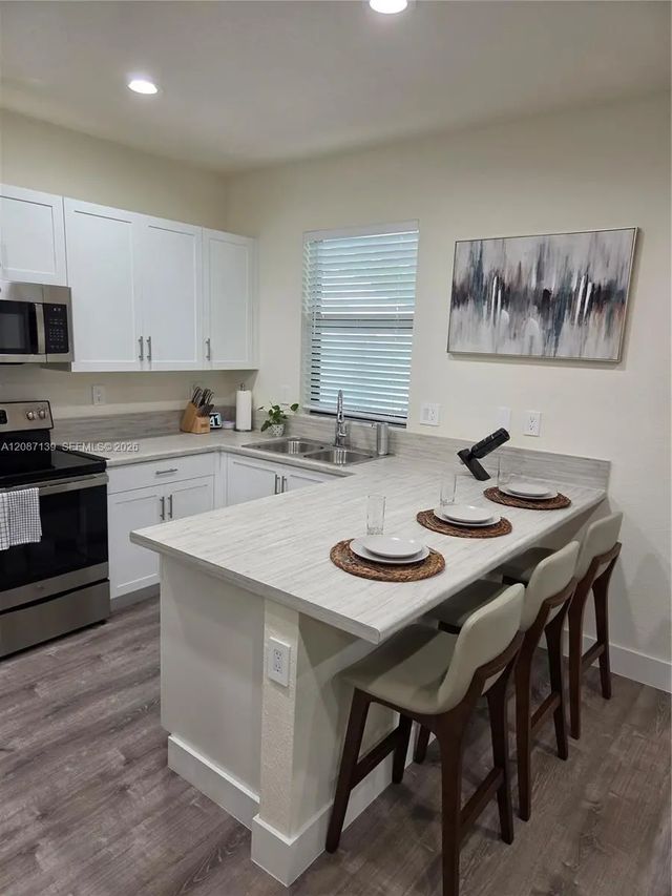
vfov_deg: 73.9
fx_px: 595
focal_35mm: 23
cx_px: 336
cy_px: 448
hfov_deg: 58.9
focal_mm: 5.4
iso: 200
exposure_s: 1/120
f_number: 1.8
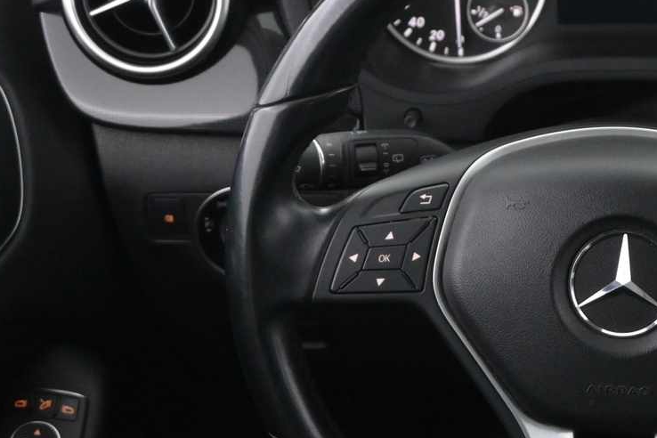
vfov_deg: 15.1
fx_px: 1652
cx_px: 612
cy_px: 293
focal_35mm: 91
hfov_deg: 21.9
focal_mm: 27.5
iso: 4500
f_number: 4.5
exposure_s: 1/40
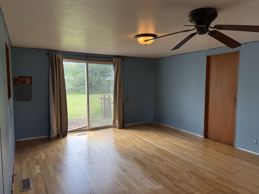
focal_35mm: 24
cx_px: 130
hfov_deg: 71.6
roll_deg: +0.9
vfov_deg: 56.8
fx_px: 180
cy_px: 97
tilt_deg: -4.7
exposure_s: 1/312
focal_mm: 6.76
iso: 100
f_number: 1.78
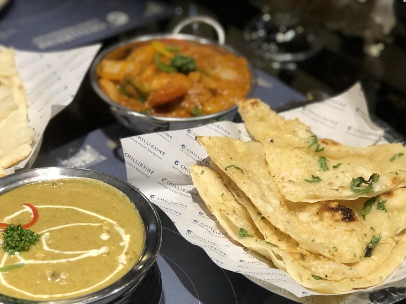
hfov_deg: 24.7
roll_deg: -3.3
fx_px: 926
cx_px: 195
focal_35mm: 79
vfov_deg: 18.6
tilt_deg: -38.7
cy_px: 191
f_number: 2.8
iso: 200
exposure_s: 1/30
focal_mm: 6.6
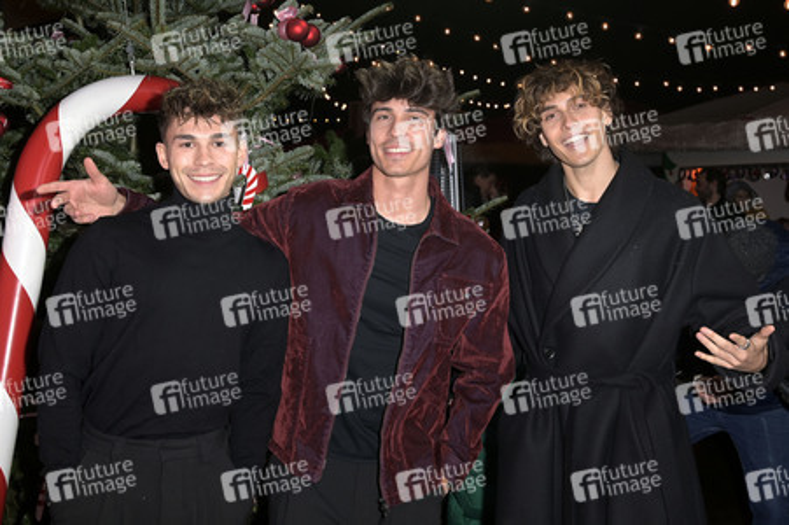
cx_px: 394
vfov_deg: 35.0
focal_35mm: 38
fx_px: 832
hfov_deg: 50.7
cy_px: 262
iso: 640
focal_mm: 38
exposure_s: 1/250
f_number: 5.6
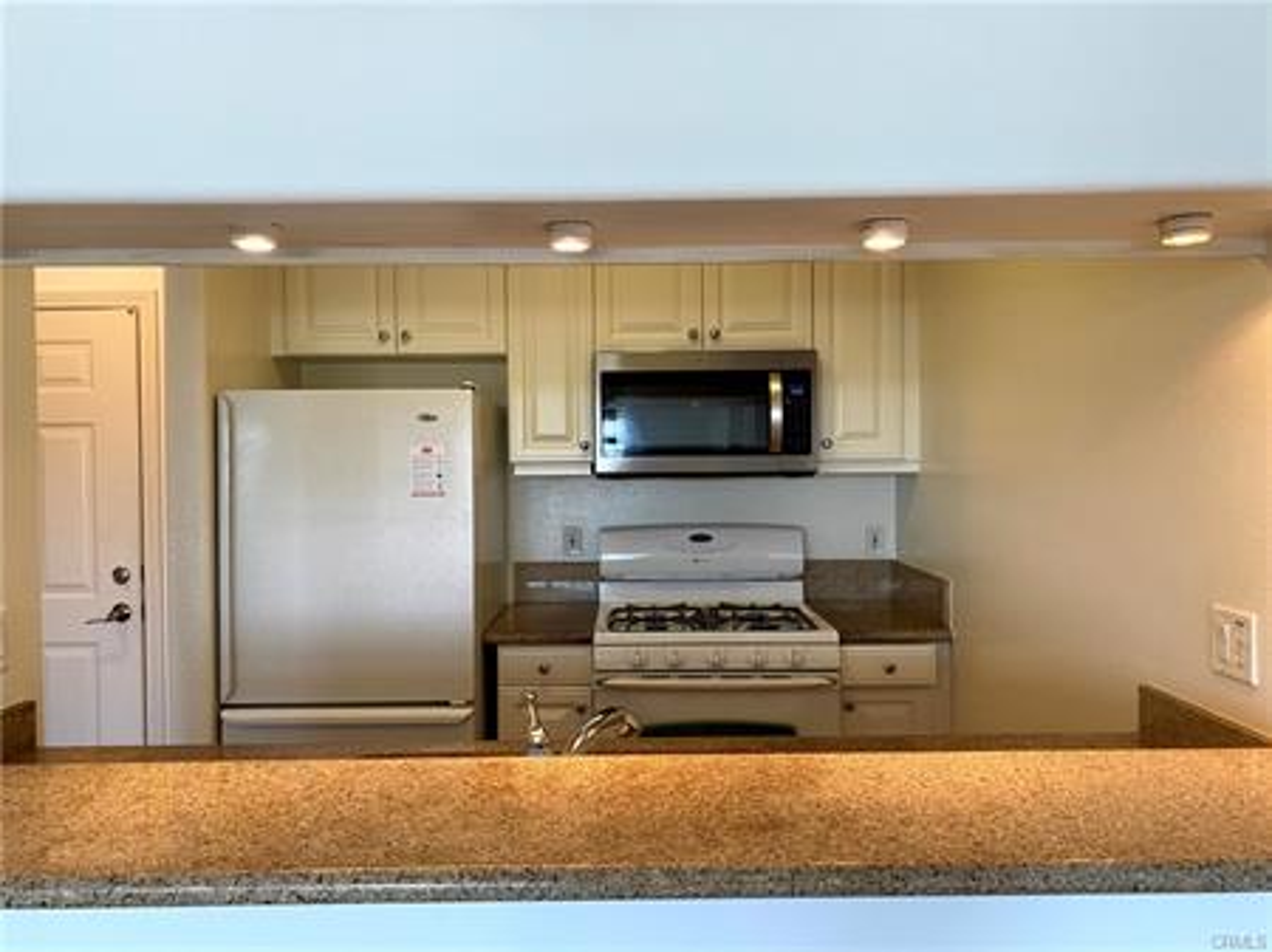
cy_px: 476
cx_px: 636
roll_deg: +1.1
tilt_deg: -1.7
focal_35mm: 26
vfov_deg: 53.0
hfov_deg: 67.3
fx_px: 955
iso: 80
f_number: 1.8
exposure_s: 1/60
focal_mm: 4.25
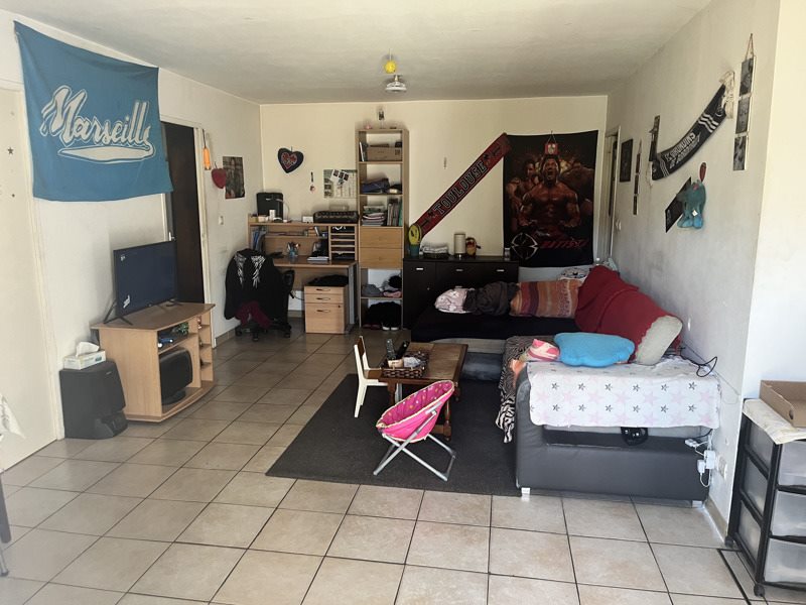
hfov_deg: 67.3
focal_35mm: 26
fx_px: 605
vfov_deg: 53.1
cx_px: 403
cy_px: 302
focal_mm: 5.1
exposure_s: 1/60
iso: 160
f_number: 1.6
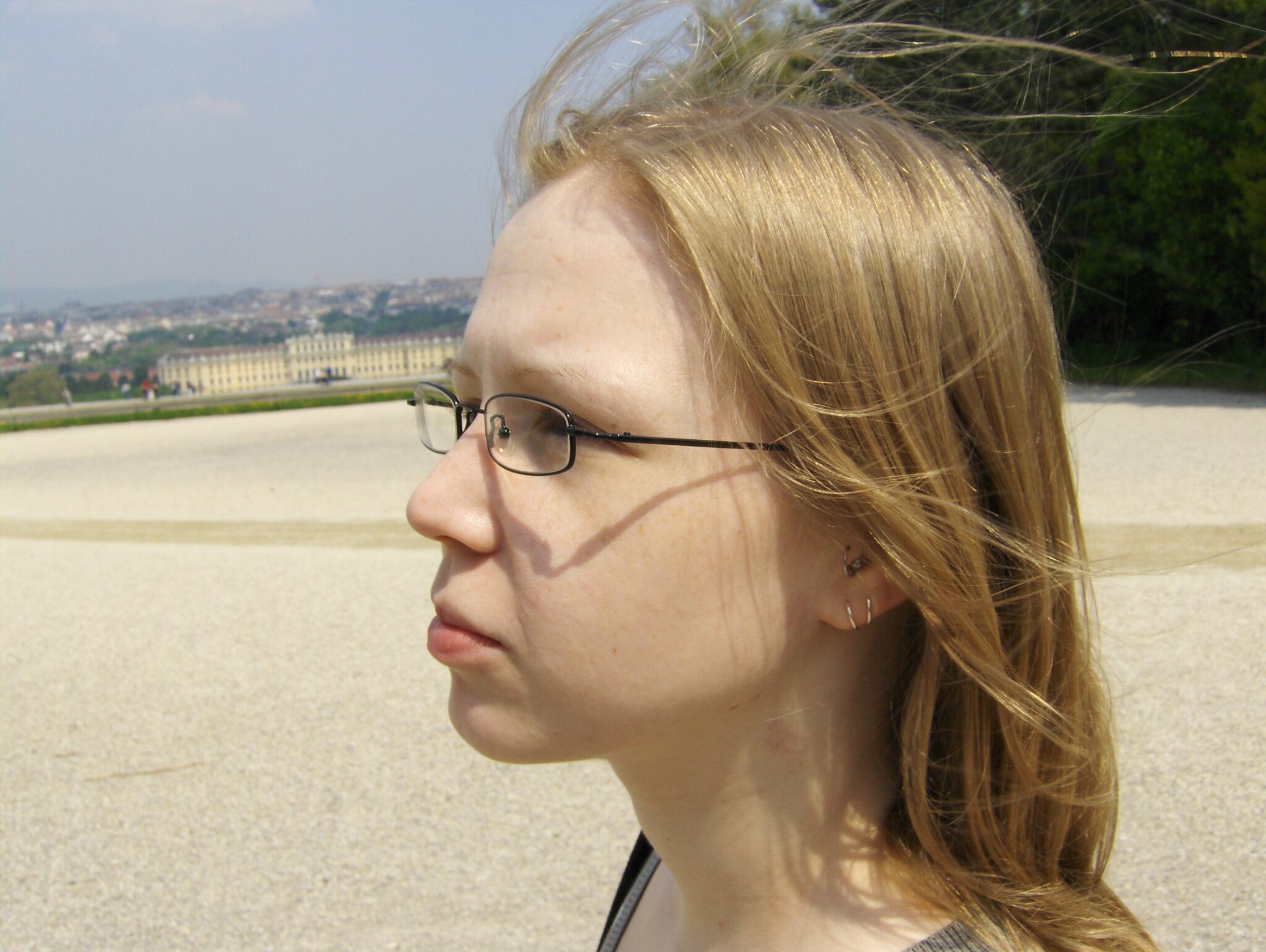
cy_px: 476
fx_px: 1282
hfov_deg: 52.6
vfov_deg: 40.8
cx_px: 633
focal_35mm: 35
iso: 100
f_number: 7.8
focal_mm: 7.5
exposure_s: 1/444
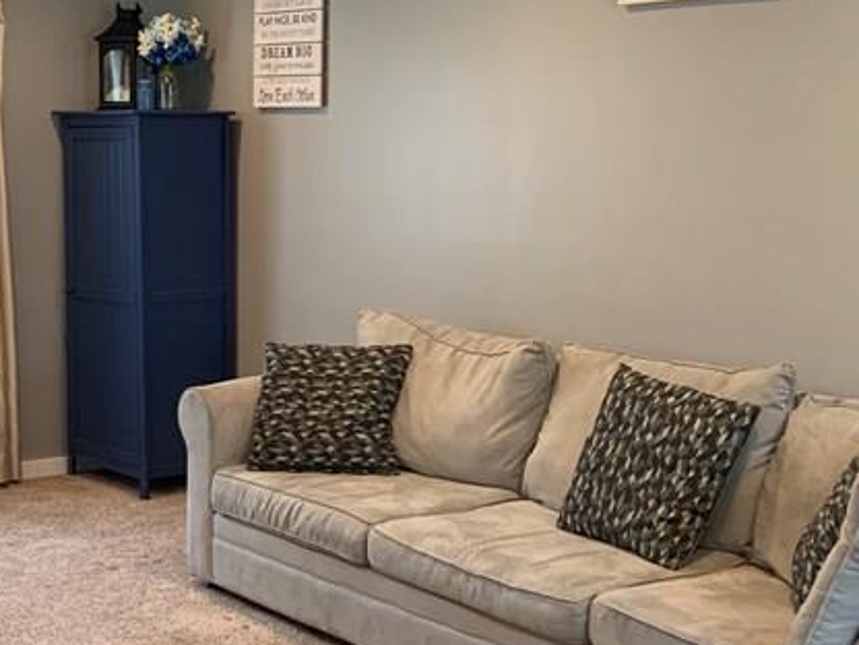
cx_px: 301
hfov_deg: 30.1
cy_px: 341
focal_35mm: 64
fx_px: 1588
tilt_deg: -4.1
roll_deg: +1.2
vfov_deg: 22.9
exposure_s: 1/60
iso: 125
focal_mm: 4.25
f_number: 1.8
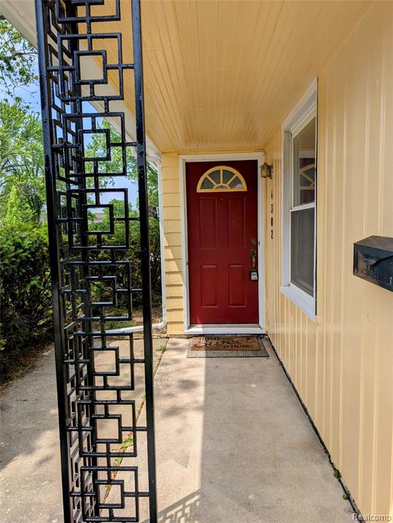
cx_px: 196
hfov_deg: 56.9
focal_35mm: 24
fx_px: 362
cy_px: 262
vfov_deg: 71.5
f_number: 1.68
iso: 18
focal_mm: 6.9
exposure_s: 1/892
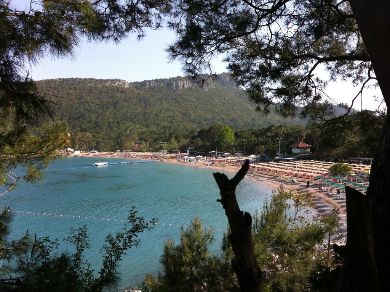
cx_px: 195
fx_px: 394
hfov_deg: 52.7
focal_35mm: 35
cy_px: 146
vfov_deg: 40.6
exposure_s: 1/656
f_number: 2.8
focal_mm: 3.85
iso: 80
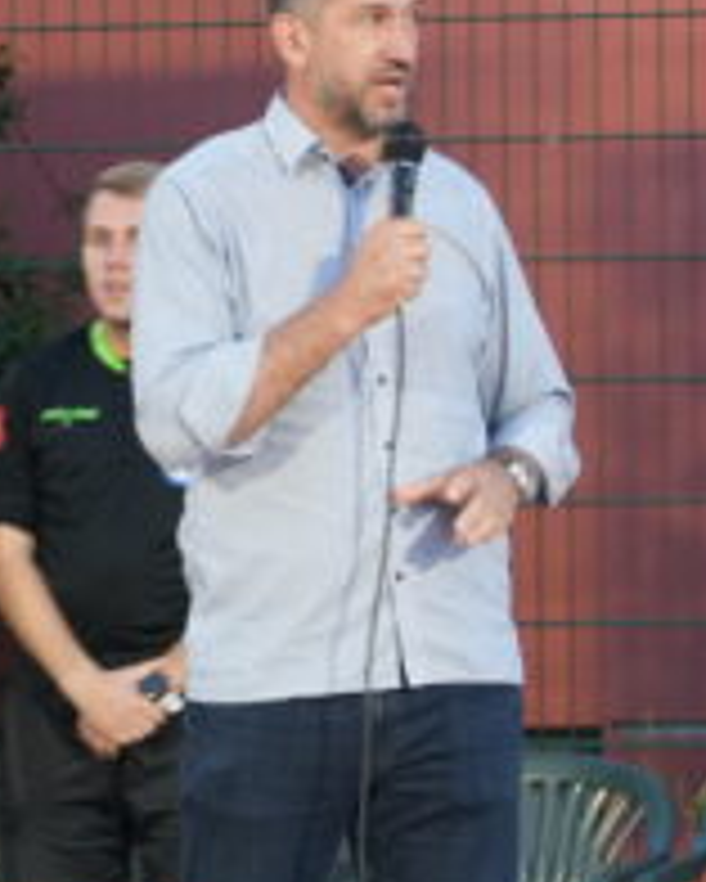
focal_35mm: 261
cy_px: 495
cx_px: 459
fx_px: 6812
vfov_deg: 7.4
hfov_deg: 5.9
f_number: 8
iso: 2000
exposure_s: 1/30
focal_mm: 70
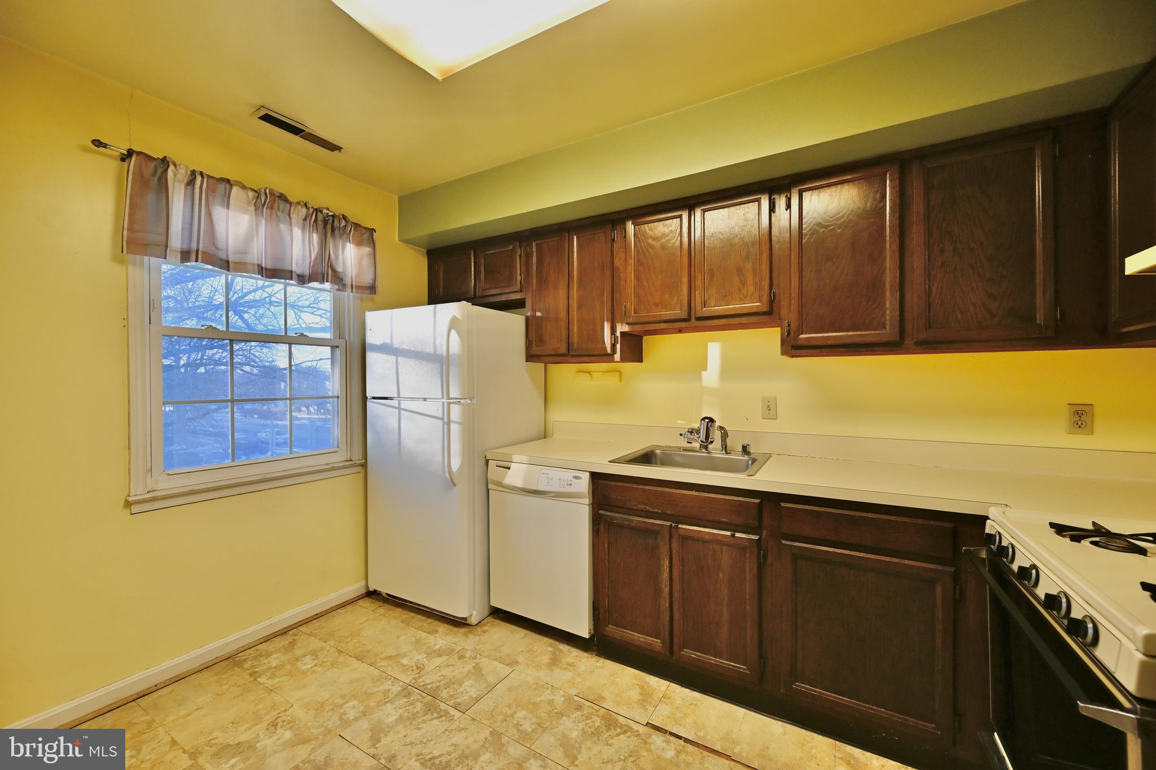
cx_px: 578
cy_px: 385
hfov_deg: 104.3
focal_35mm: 14
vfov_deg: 81.2
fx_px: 449
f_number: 5.6
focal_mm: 14
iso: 400
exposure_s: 1/40
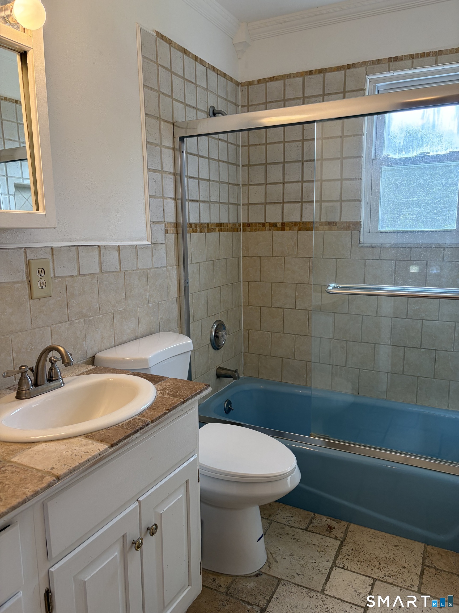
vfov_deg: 67.3
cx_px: 230
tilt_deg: -9.1
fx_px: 460
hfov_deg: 53.1
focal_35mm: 26
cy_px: 306
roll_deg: +1.0
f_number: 1.6
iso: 64
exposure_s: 1/148
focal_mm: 5.96
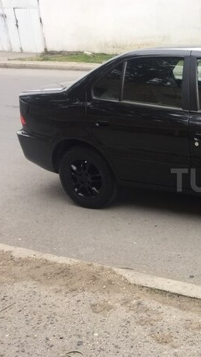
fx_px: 426
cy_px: 180
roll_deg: -1.6
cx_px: 250
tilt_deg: -23.2
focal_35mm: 45
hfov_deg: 23.9
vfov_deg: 45.4
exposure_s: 1/100
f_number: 2.2
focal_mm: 4.15
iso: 50
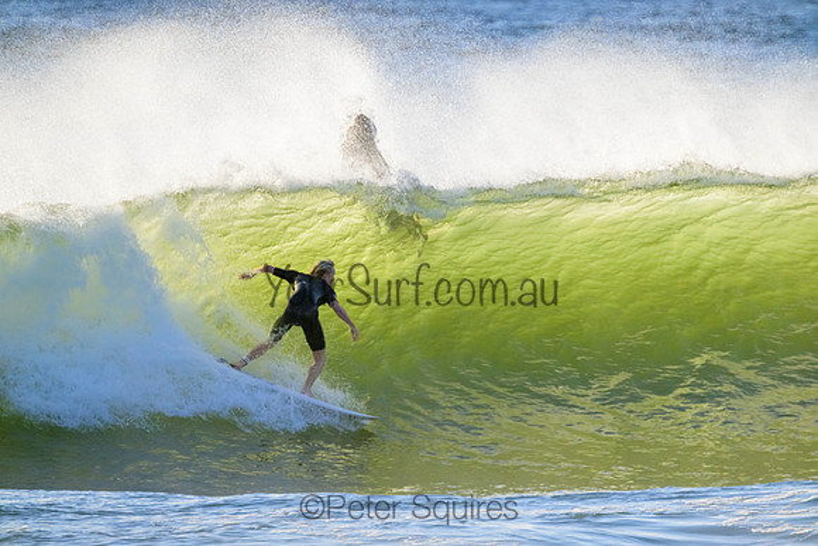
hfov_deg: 2.6
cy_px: 273
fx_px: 18181
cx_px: 409
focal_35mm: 800
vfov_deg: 1.7
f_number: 11
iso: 1400
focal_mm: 800
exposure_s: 1/2000
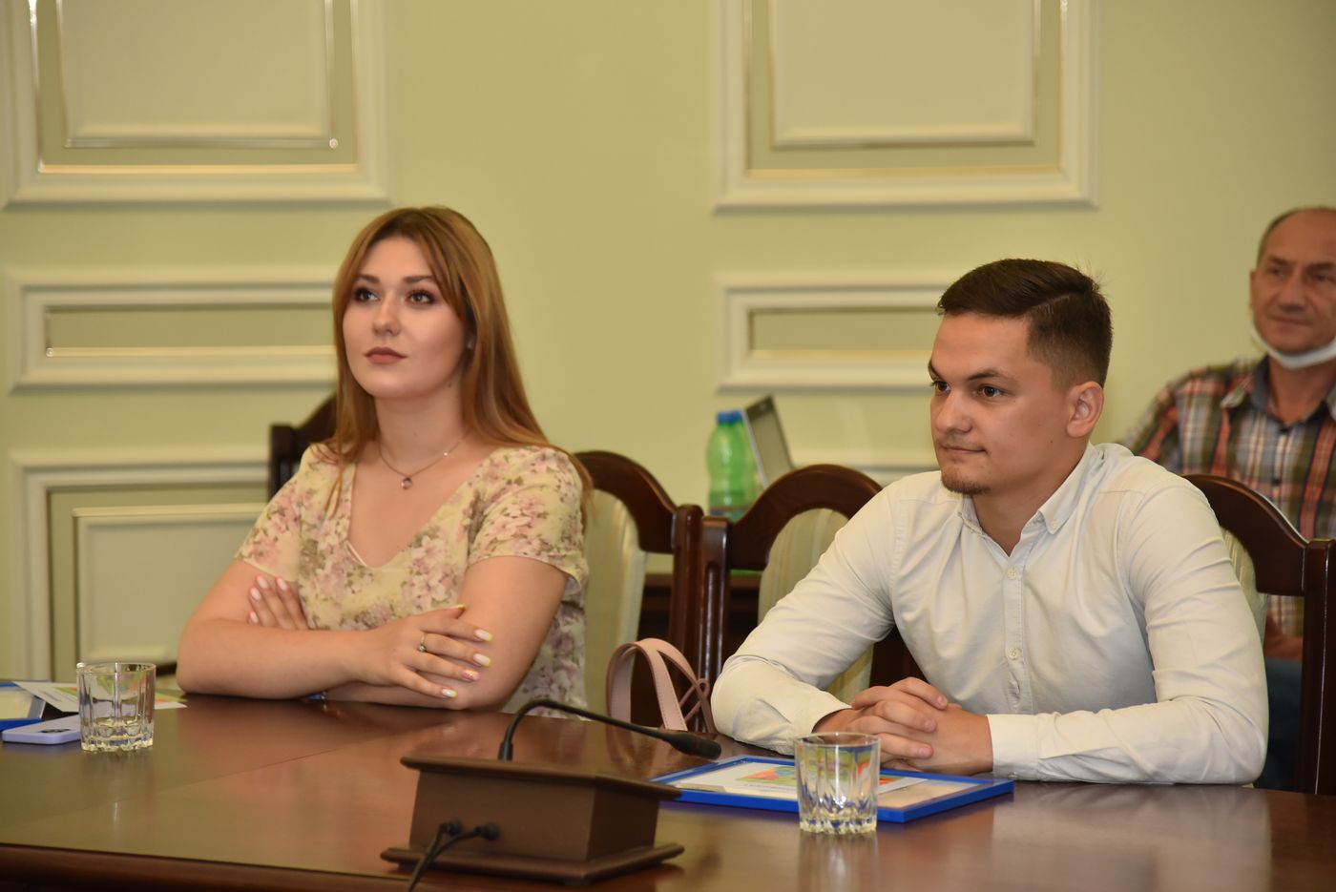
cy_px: 446
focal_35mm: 120
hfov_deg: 17.1
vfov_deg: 11.4
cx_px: 668
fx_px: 4455
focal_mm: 120
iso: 1250
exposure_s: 1/200
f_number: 4
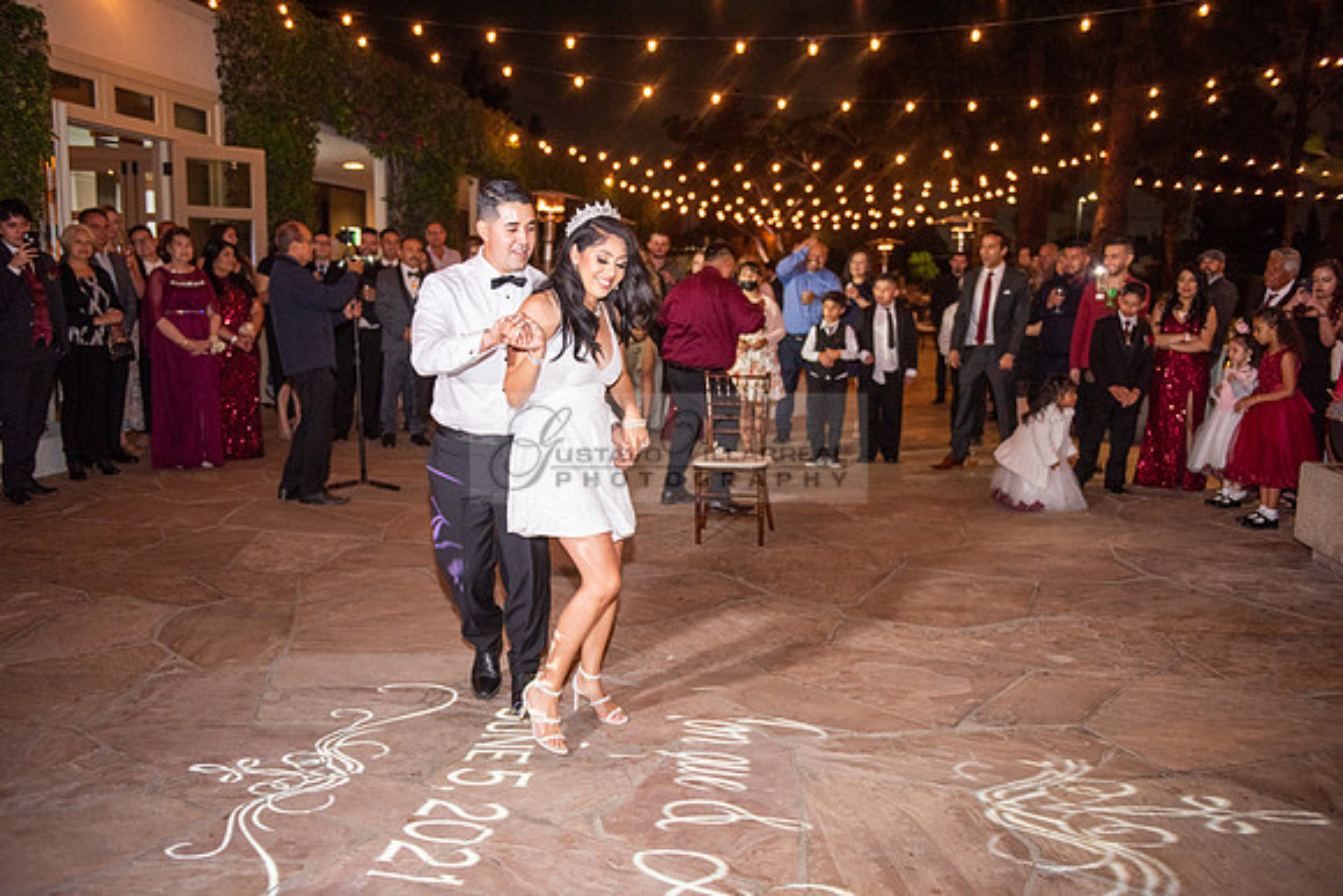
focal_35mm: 32
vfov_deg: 41.1
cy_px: 448
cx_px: 672
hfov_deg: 58.7
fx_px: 1194
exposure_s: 1/125
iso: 1250
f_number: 2.8
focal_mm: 32
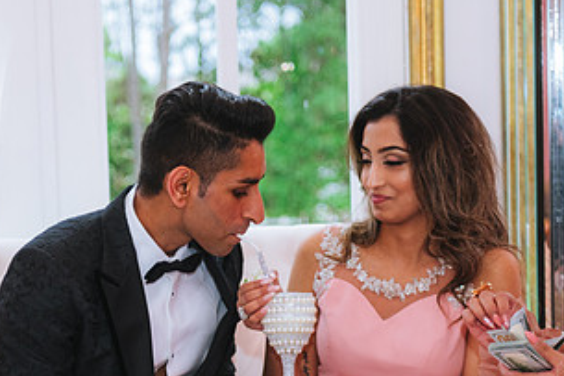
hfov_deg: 20.5
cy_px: 321
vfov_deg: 13.7
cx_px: 170
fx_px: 1550
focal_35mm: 99
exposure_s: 1/125
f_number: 2.8
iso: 800
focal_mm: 52
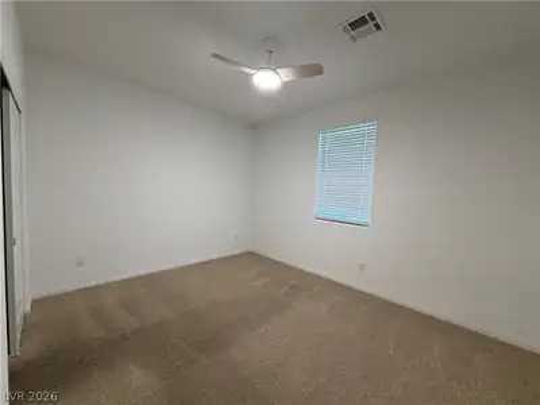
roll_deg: -2.6
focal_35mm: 14
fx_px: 218
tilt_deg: -2.7
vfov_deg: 85.7
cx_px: 270
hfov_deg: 102.1
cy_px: 202
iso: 200
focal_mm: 2.22
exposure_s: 1/60
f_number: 2.2
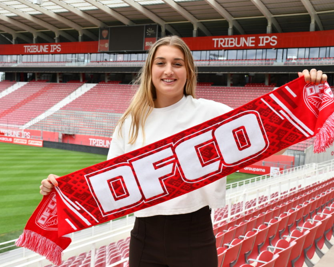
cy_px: 134
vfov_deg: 33.4
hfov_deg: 41.2
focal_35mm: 45
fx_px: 445
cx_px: 160
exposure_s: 1/250
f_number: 8
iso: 140
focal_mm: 26
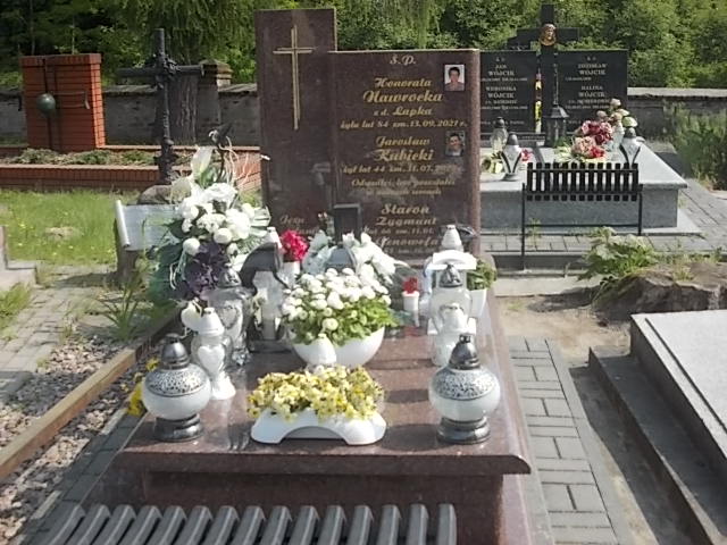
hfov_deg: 37.5
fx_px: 1071
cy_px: 272
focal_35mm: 51
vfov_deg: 28.6
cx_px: 364
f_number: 3.6
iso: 80
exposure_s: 1/400
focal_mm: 7.2
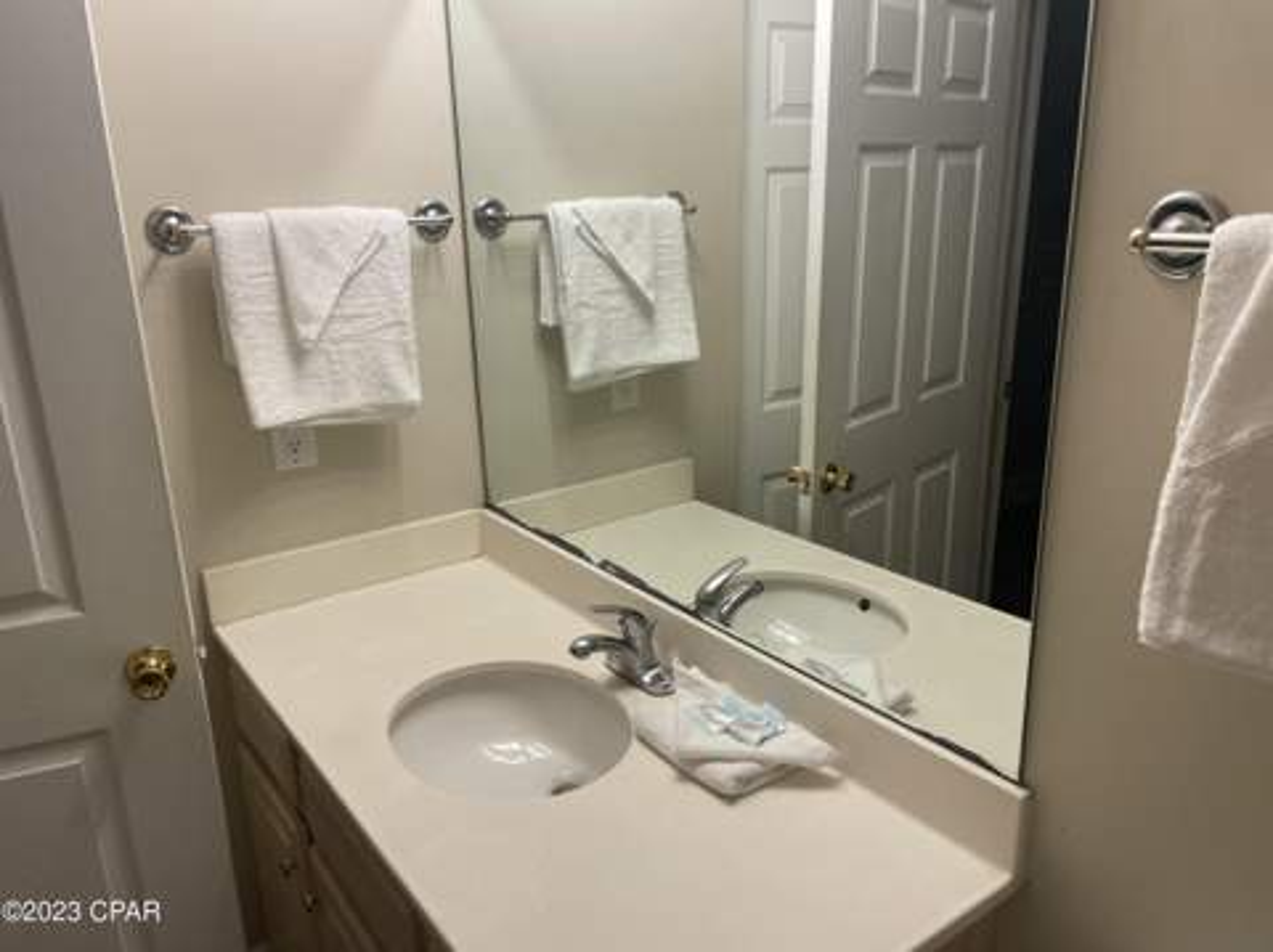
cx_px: 636
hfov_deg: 67.4
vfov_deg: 53.0
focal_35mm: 26
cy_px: 476
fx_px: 955
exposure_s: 1/120
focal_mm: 4.2
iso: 50
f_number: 1.6
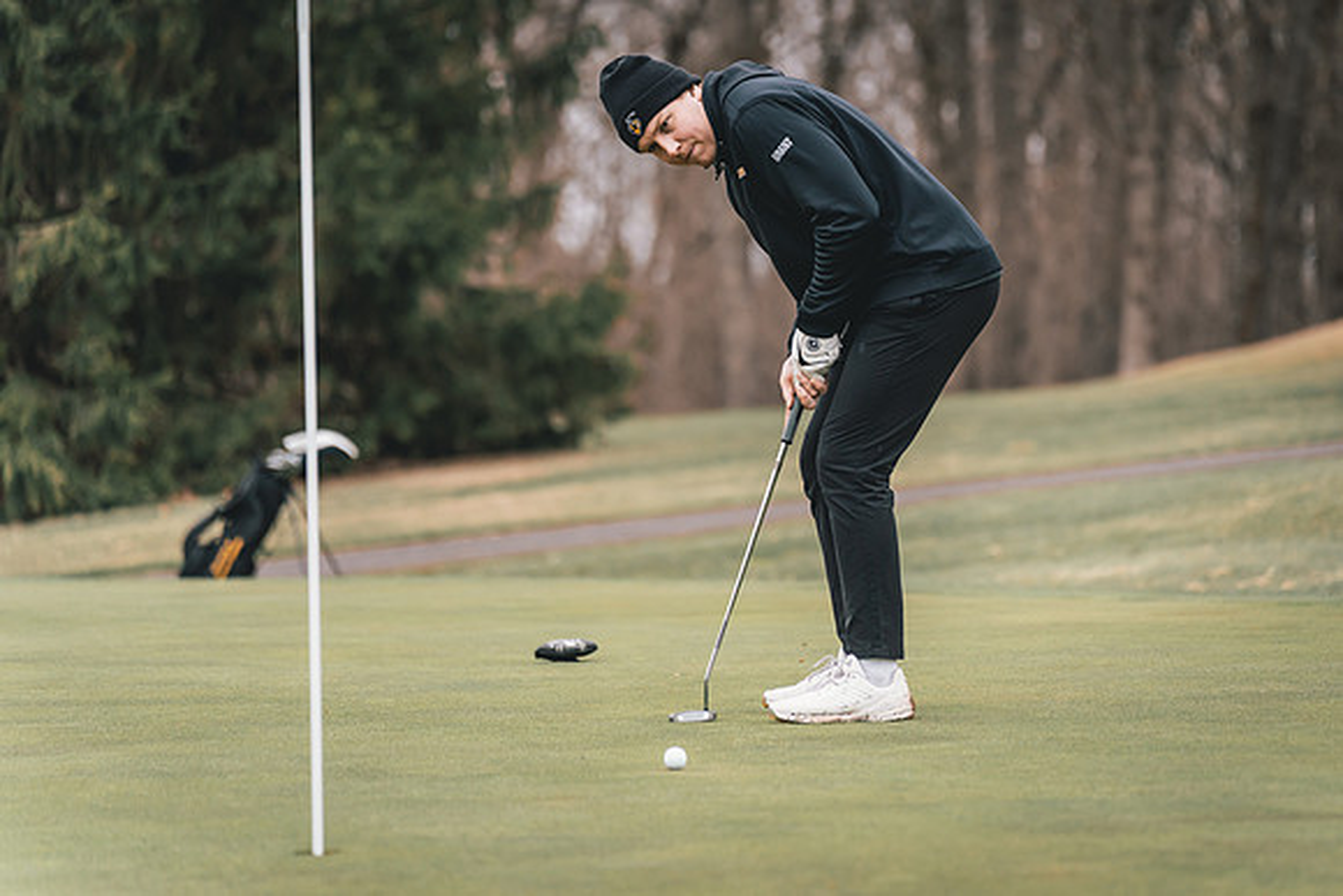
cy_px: 377
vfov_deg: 7.6
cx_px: 795
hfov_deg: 11.4
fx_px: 6710
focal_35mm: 180
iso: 640
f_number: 2.8
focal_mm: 150
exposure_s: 1/3200
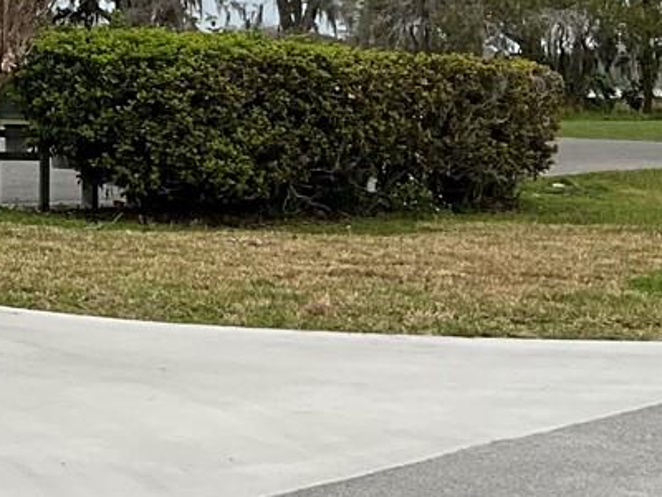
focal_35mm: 116
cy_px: -55
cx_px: -496
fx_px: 2218
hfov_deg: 15.0
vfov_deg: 12.5
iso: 25
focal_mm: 3
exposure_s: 1/2959
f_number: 1.8
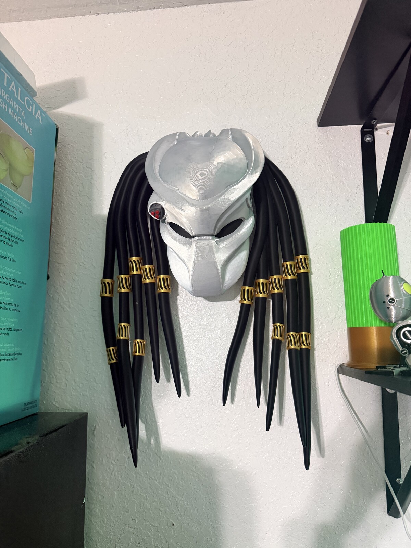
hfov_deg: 56.8
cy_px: 274
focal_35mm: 24
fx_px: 380
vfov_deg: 71.6
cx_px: 206
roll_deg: +1.1
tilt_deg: +8.4
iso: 500
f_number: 1.78
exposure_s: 1/53
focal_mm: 6.76
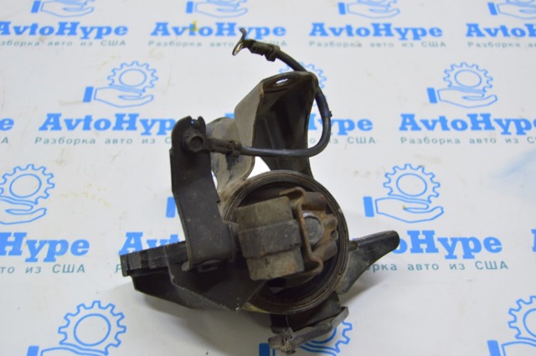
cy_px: 178
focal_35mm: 48
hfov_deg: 41.2
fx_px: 714
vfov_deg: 28.0
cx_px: 268
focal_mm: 32
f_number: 5.6
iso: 400
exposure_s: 1/20
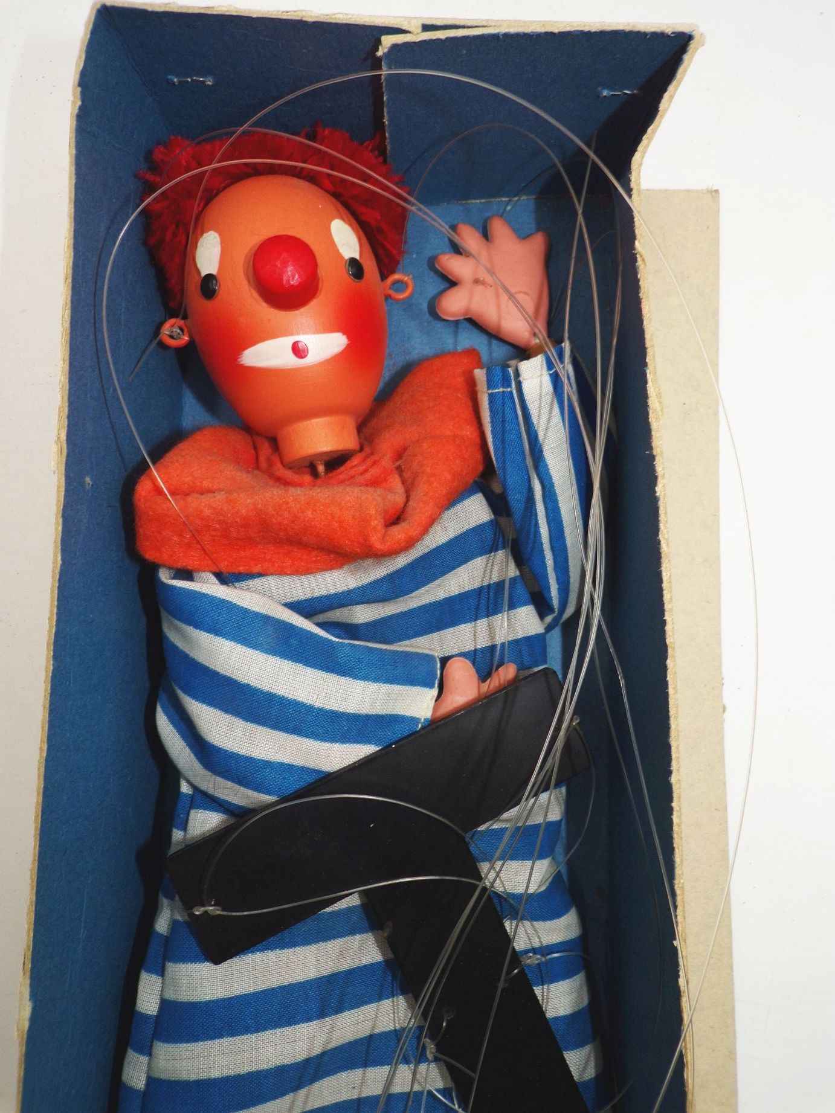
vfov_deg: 71.6
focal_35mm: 24
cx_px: 418
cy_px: 556
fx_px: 772
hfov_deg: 56.8
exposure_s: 1/50
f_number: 4.4
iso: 80
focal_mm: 4.3
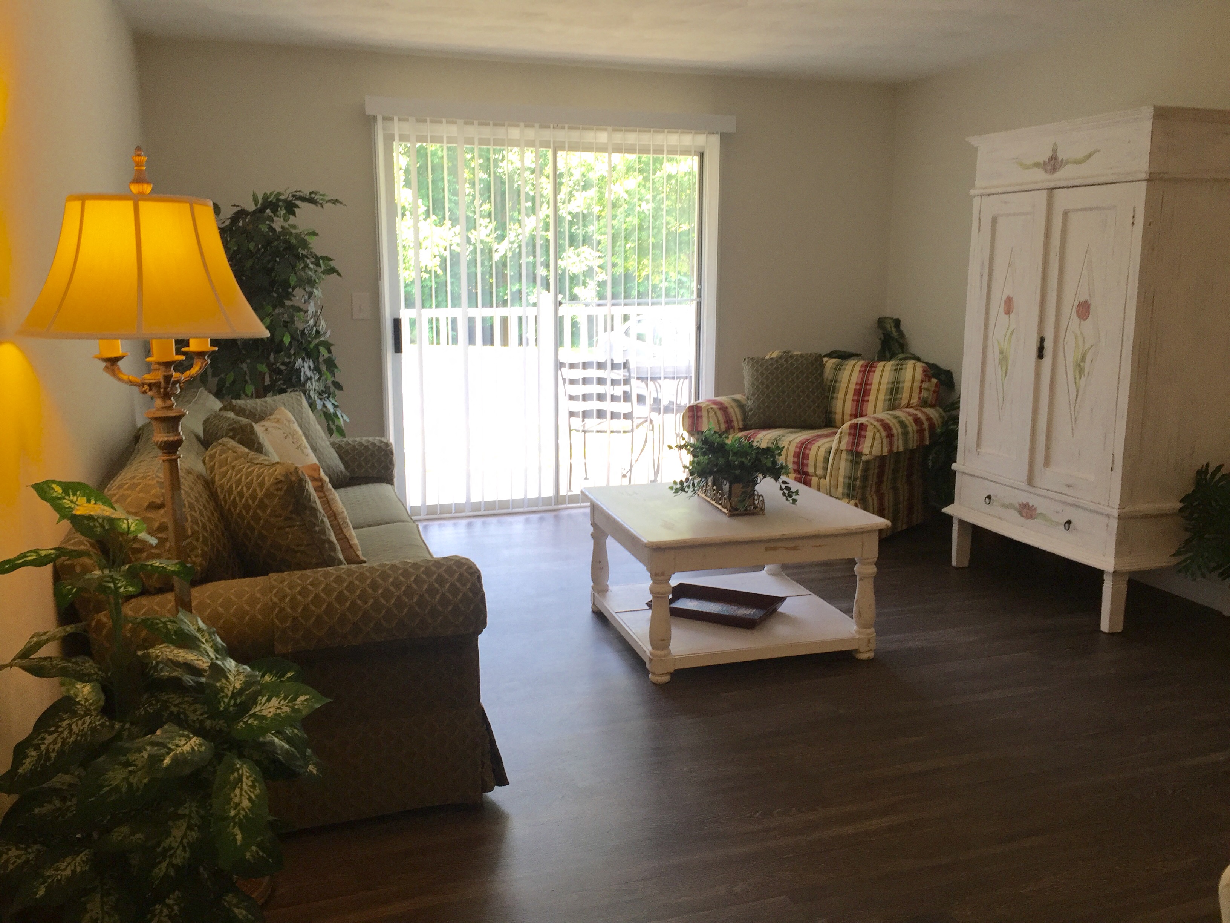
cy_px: 462
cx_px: 615
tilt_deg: -11.9
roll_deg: -1.4
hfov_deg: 61.7
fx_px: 1030
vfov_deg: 48.2
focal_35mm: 29
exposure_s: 1/60
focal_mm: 4.15
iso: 32
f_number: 2.2
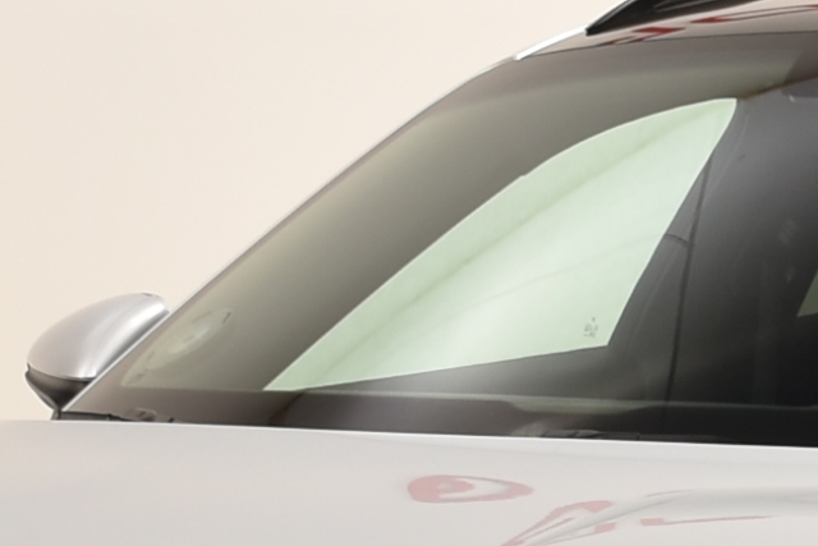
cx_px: 1146
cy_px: 513
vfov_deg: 5.0
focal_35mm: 274
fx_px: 6227
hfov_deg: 7.4
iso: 100
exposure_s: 1/200
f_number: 7.1
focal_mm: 26
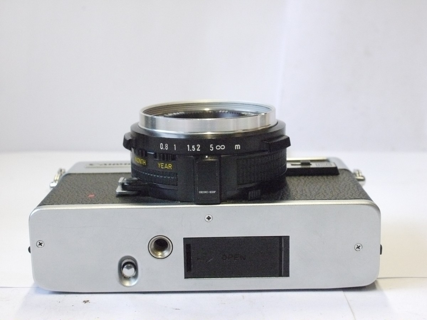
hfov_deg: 32.2
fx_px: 740
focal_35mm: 60
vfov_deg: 24.4
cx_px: 214
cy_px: 160
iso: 3200
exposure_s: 1/100
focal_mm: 30
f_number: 9
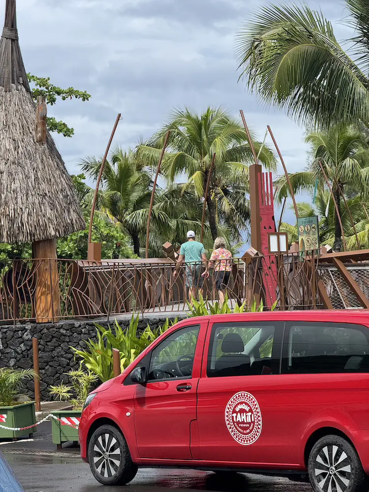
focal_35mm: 120
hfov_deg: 12.3
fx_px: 1706
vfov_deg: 16.4
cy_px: 246
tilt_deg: +0.5
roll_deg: +2.8
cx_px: 184
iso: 50
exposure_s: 1/1342
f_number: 2.8
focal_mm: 15.66
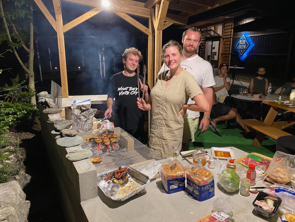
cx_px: 148
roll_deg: -1.1
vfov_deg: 53.1
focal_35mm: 26
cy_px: 111
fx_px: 222
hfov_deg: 67.3
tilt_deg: -13.5
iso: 320
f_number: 1.8
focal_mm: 4.25
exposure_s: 1/60
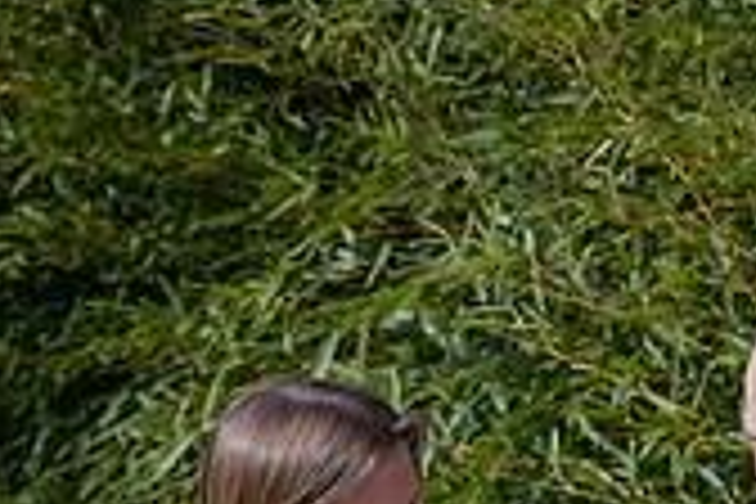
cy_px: 736
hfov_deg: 5.7
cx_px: 706
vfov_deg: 3.8
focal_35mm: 362
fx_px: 7601
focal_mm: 105
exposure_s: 1/1000
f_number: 7.1
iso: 400
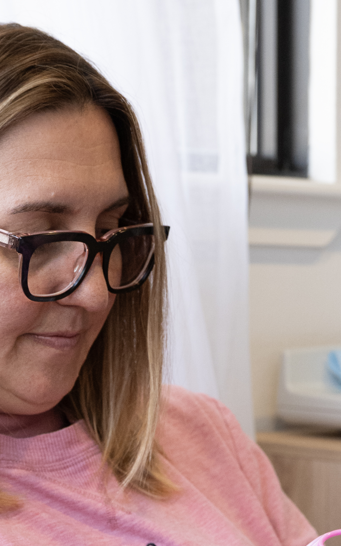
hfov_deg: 11.4
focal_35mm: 115
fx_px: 1711
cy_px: 493
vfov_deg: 17.8
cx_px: 262
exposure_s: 1/80
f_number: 4.5
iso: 2500
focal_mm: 43
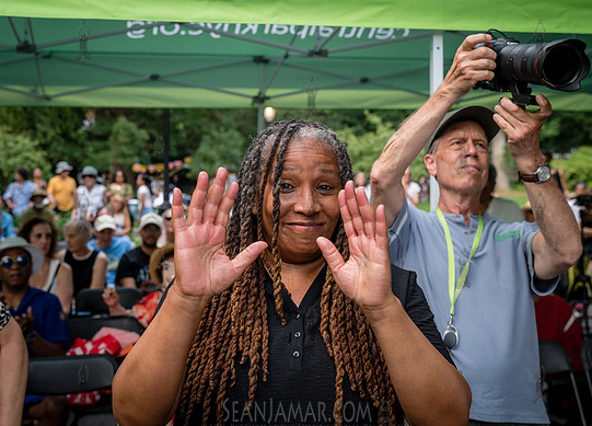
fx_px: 741
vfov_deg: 32.0
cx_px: 246
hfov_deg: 43.4
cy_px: 185
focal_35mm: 44
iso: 640
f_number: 4
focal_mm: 35
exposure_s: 1/640
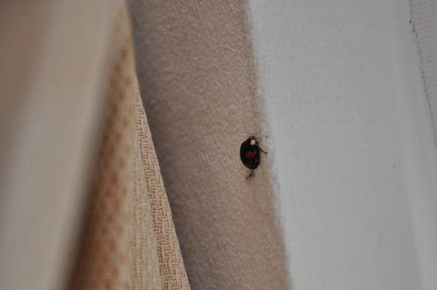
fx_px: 2226
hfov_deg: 11.2
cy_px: 162
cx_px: 252
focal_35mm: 184
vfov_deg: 7.5
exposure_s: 1/60
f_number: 5.6
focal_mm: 105
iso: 640
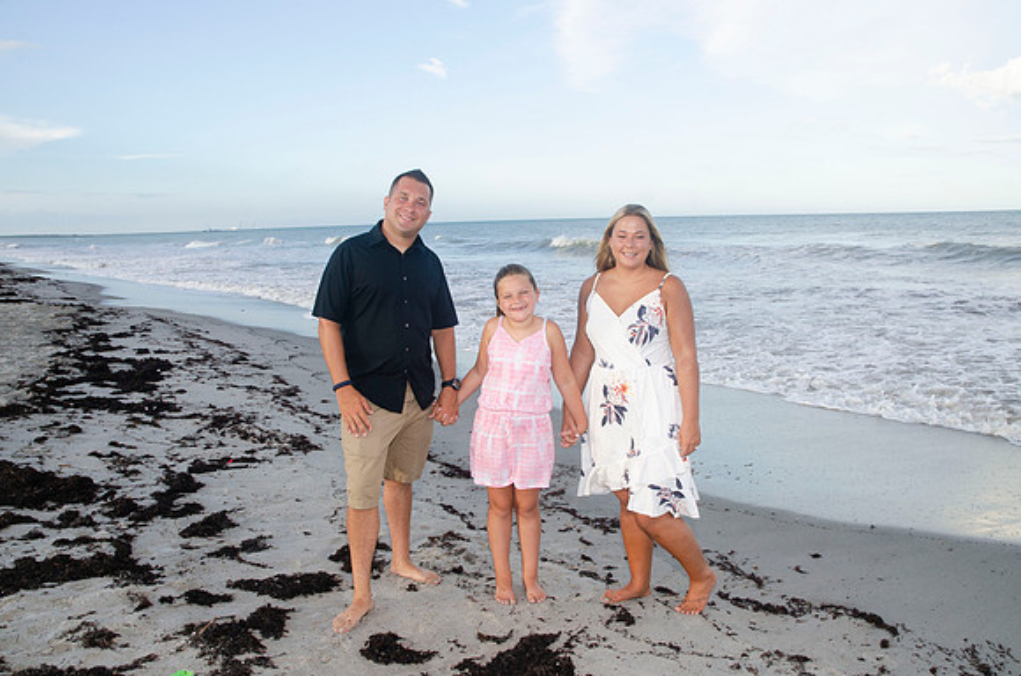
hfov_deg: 67.5
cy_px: 338
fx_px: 764
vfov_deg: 47.7
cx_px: 510
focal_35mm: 27
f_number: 8
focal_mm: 18
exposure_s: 1/250
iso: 100
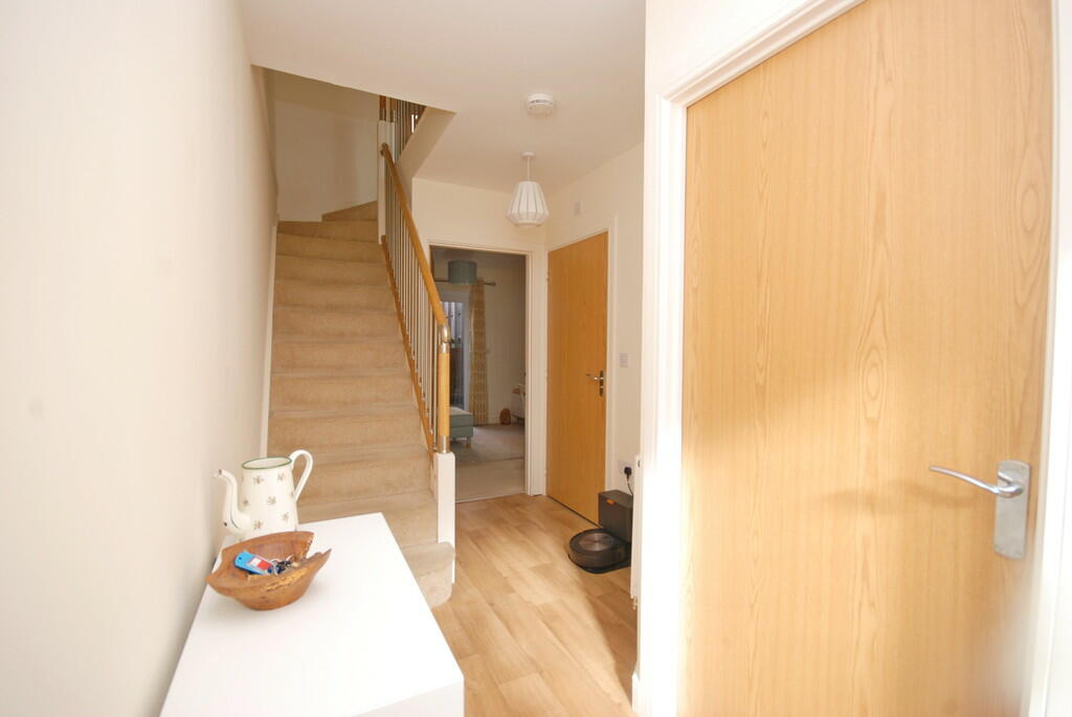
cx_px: 536
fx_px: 447
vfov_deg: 77.5
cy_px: 358
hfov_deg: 100.3
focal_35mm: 15
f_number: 5.6
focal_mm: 10
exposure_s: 1/60
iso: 160
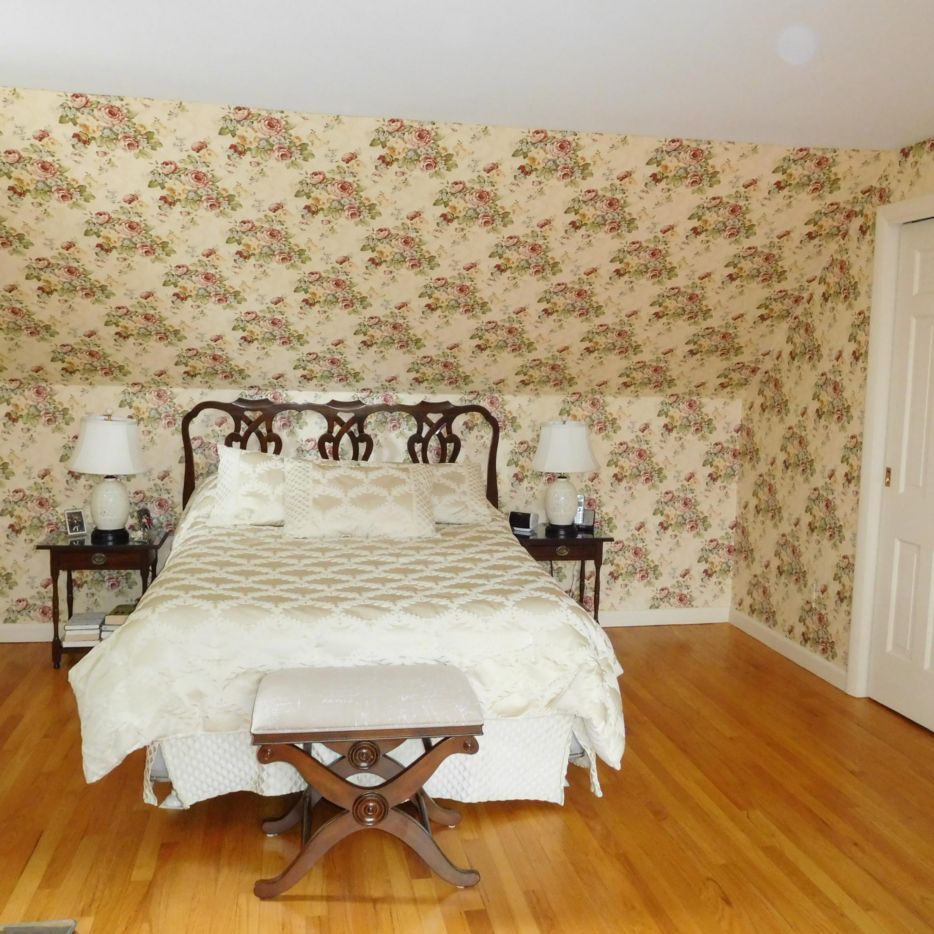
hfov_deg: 54.0
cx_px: 487
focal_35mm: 30
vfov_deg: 54.0
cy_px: 470
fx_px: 916
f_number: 3.4
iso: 640
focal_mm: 4.5
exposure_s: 1/30
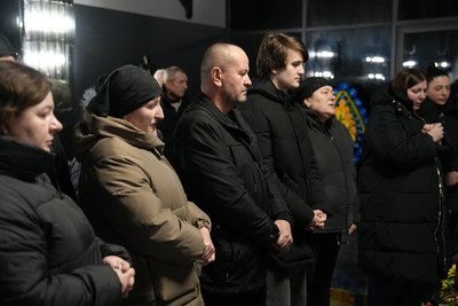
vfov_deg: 26.0
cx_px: 229
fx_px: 662
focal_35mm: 52
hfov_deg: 38.2
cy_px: 153
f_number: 3.5
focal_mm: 52
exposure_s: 1/160
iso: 12800
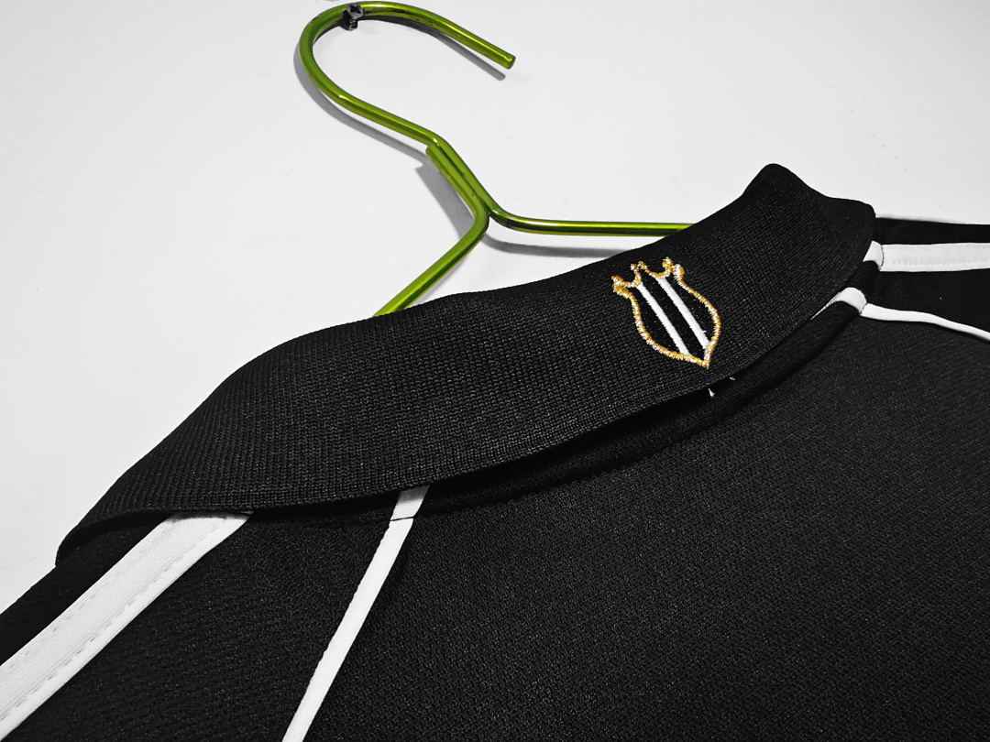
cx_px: 495
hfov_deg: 73.9
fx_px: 658
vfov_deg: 58.9
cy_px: 371
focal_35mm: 23
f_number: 2.2
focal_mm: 2.59
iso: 366
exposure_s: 1/100
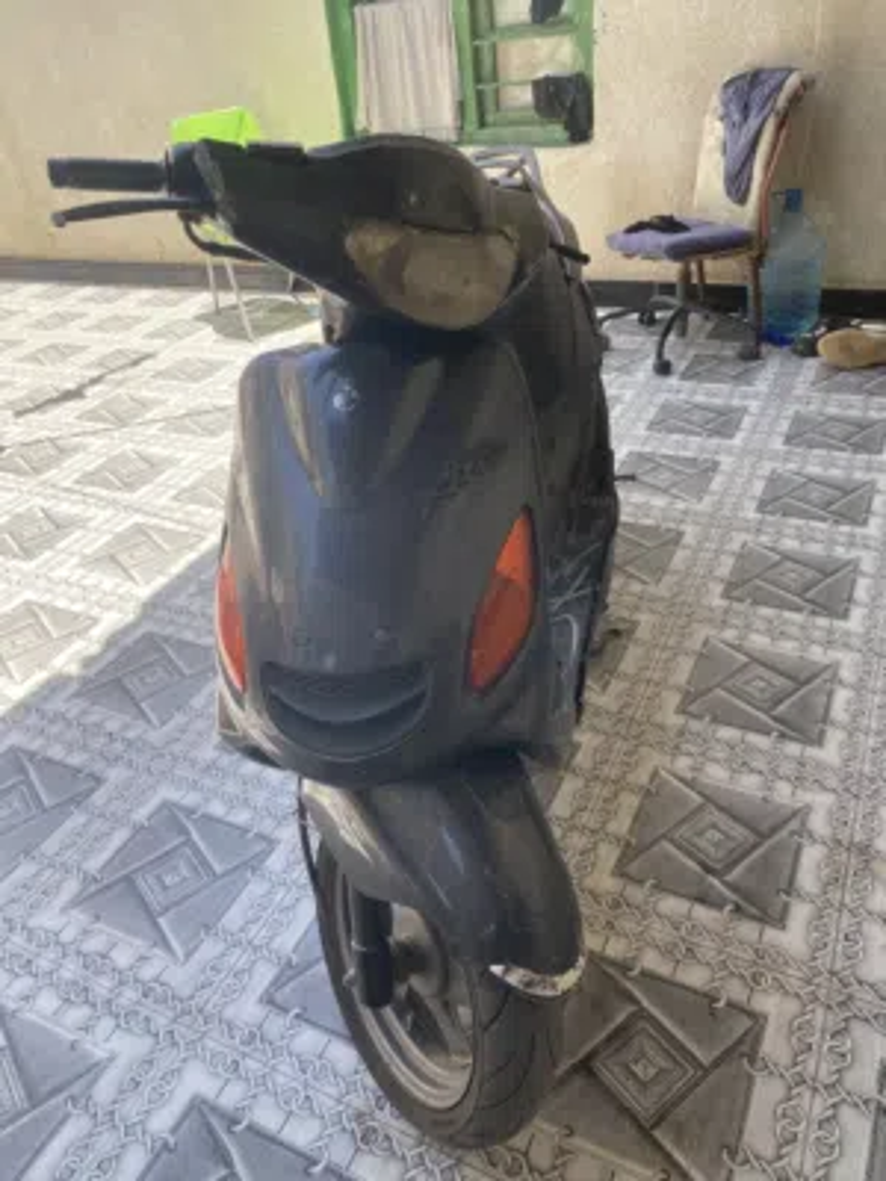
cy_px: 590
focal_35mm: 26
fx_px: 887
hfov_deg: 53.1
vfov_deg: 67.3
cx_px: 443
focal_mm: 4.25
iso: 32
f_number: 1.8
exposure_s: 1/522
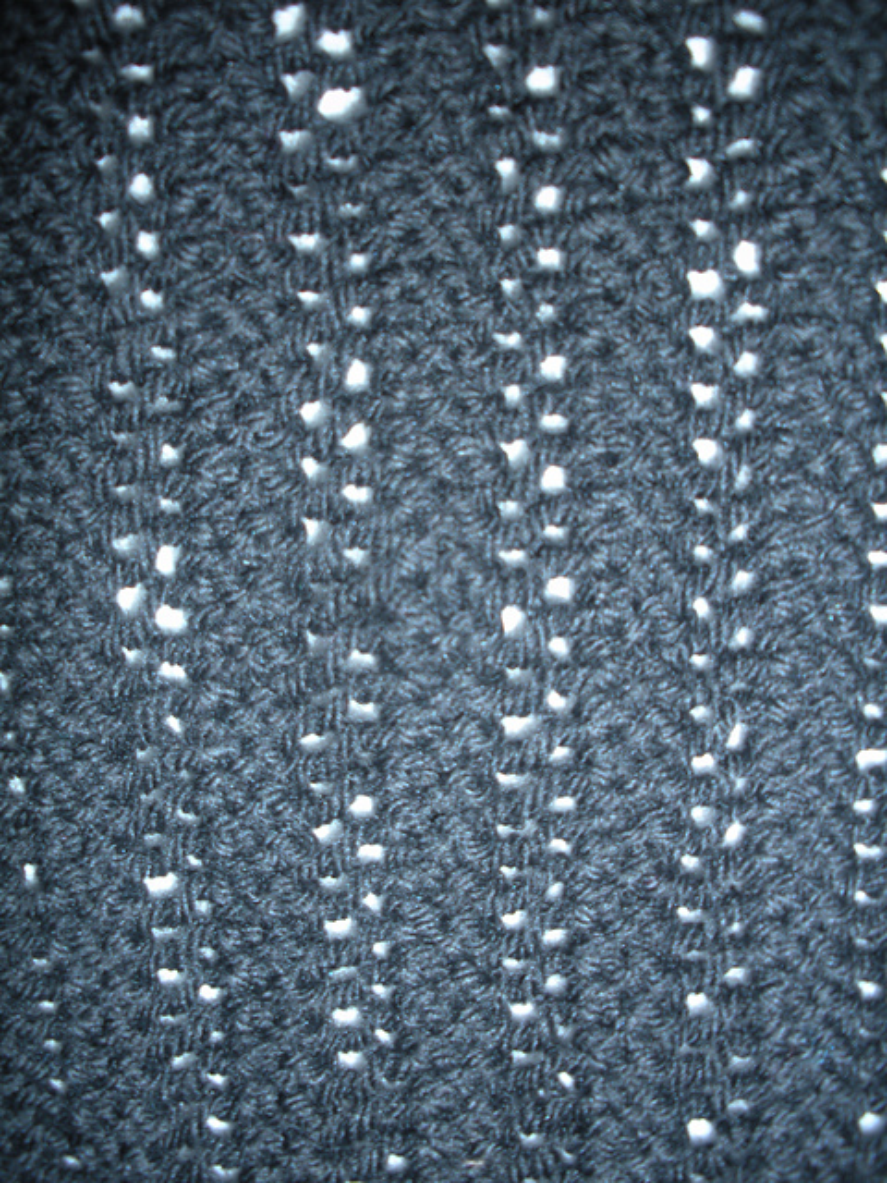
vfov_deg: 52.6
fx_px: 1196
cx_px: 444
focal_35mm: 35
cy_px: 592
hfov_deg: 40.7
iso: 64
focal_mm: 6.3
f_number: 3.5
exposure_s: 1/60
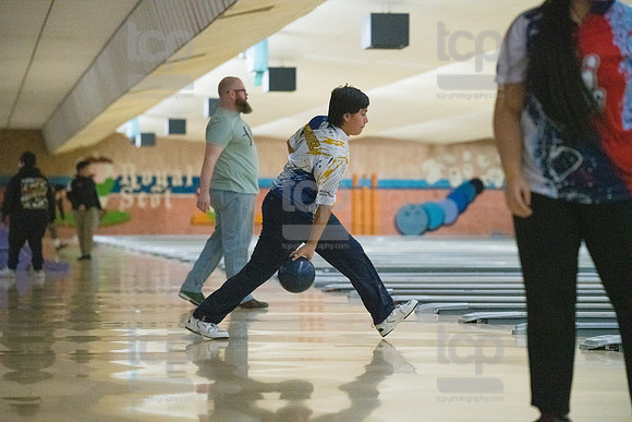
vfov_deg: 10.2
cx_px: 316
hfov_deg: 15.2
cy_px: 211
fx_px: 2370
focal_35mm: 135
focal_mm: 135
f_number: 4
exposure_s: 1/1000
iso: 10000
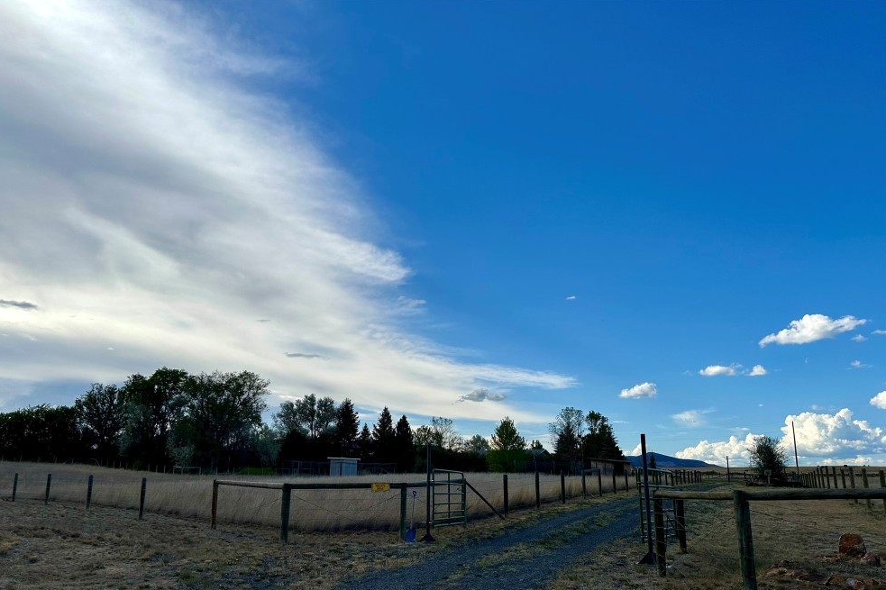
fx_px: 640
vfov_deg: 49.3
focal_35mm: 26
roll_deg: -0.9
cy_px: 342
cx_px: 427
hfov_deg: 69.4
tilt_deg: +12.3
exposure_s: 1/5525
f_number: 1.78
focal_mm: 6.86
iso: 80
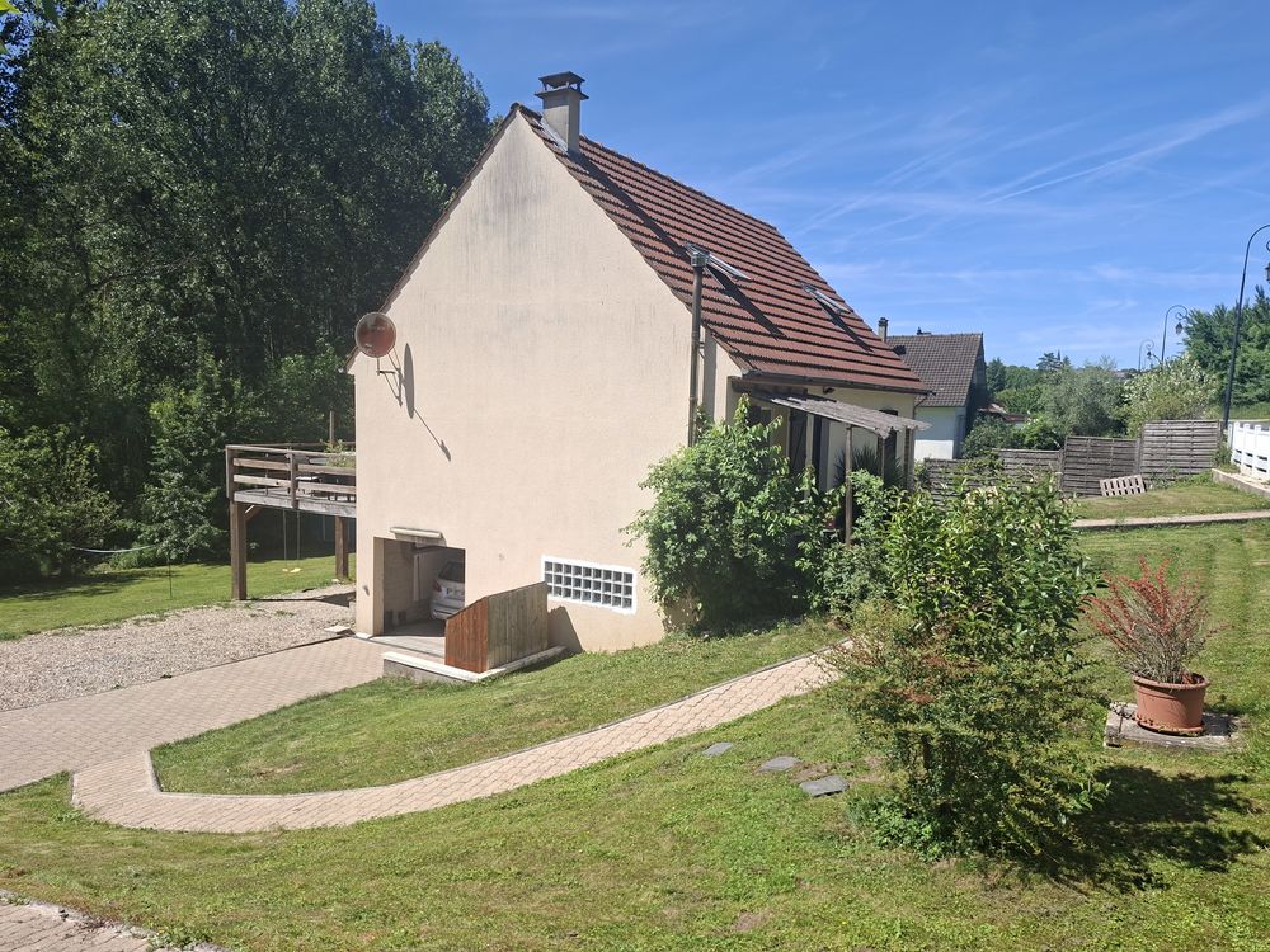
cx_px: 635
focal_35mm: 23
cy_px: 476
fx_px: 844
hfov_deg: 73.9
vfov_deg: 58.9
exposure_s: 1/1370
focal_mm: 5.54
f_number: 1.8
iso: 50
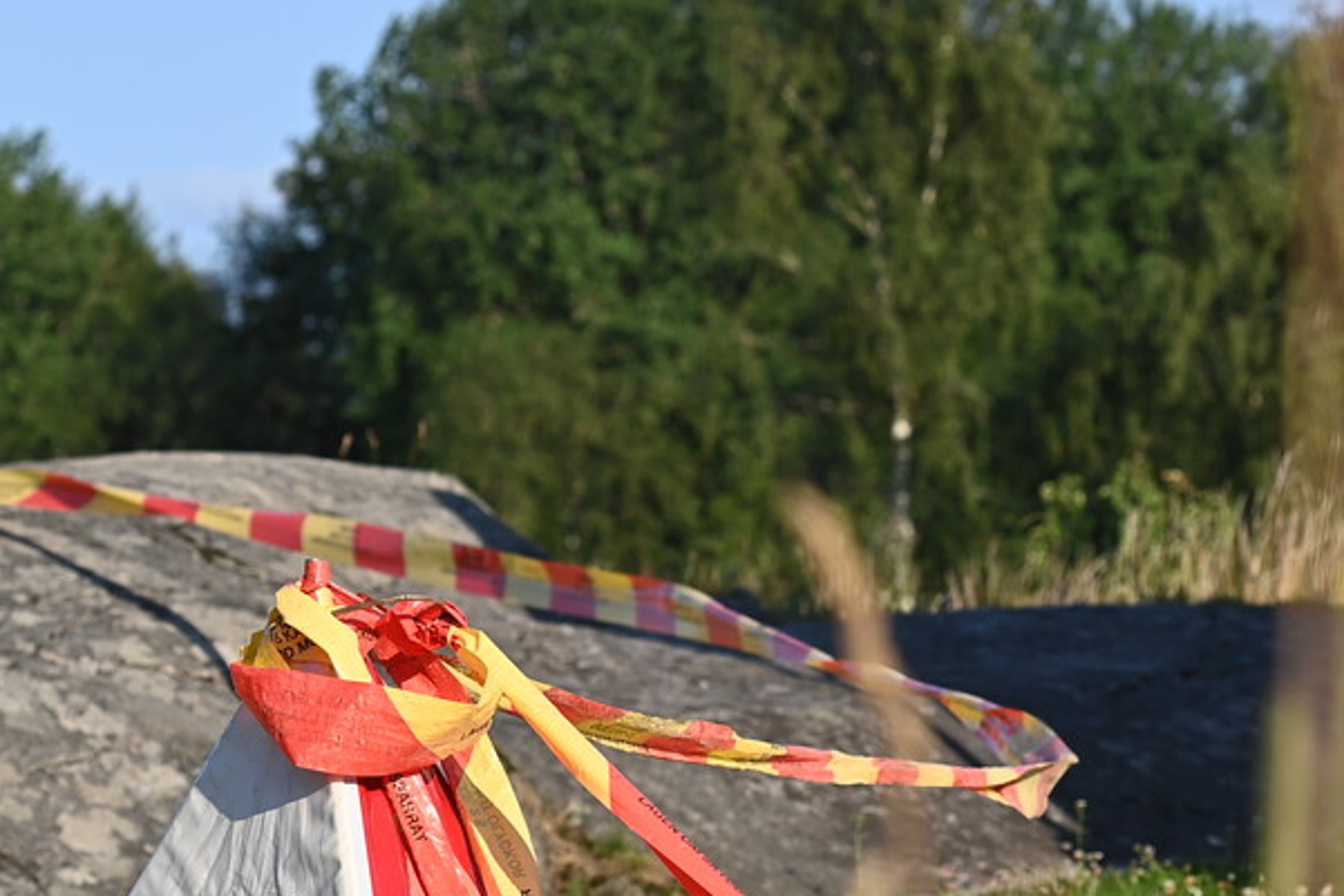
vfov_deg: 6.0
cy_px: 792
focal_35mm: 229
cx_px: 1042
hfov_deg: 9.0
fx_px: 8551
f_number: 6.3
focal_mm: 86
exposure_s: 1/320
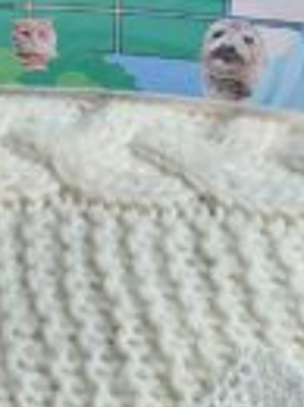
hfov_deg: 19.5
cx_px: 28
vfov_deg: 23.7
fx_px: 869
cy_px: -103
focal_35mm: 74
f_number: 1.8
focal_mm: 5.23
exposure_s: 1/108
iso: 40
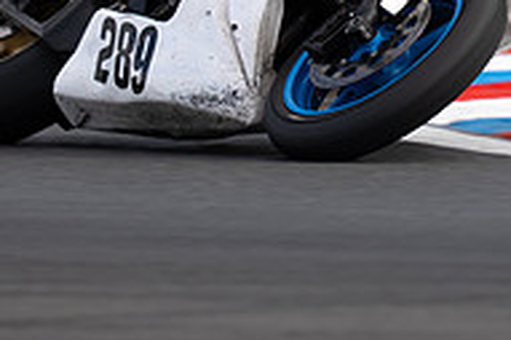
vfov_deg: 1.1
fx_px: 17259
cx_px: 433
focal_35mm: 1217
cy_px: -47
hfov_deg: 1.7
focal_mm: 400
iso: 50
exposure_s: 1/500
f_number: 3.2
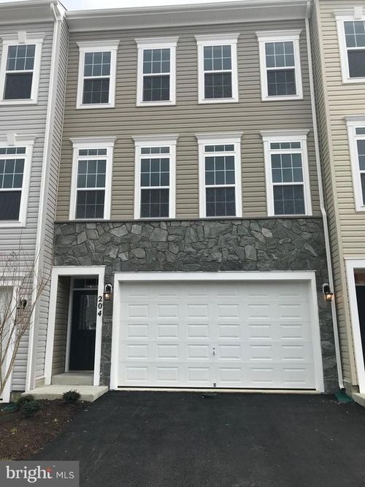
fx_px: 394
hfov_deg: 49.7
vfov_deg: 63.5
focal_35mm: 28
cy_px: 244
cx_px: 182
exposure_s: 1/921
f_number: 1.8
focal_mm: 3.99
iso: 20
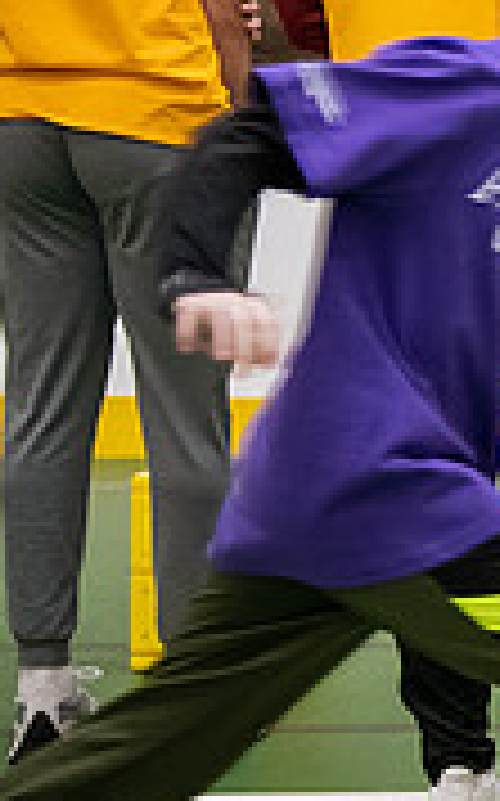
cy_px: 362
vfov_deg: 18.5
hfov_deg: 10.1
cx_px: 1189
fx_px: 2468
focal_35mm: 113
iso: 3200
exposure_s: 1/200
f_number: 3.2
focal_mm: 34
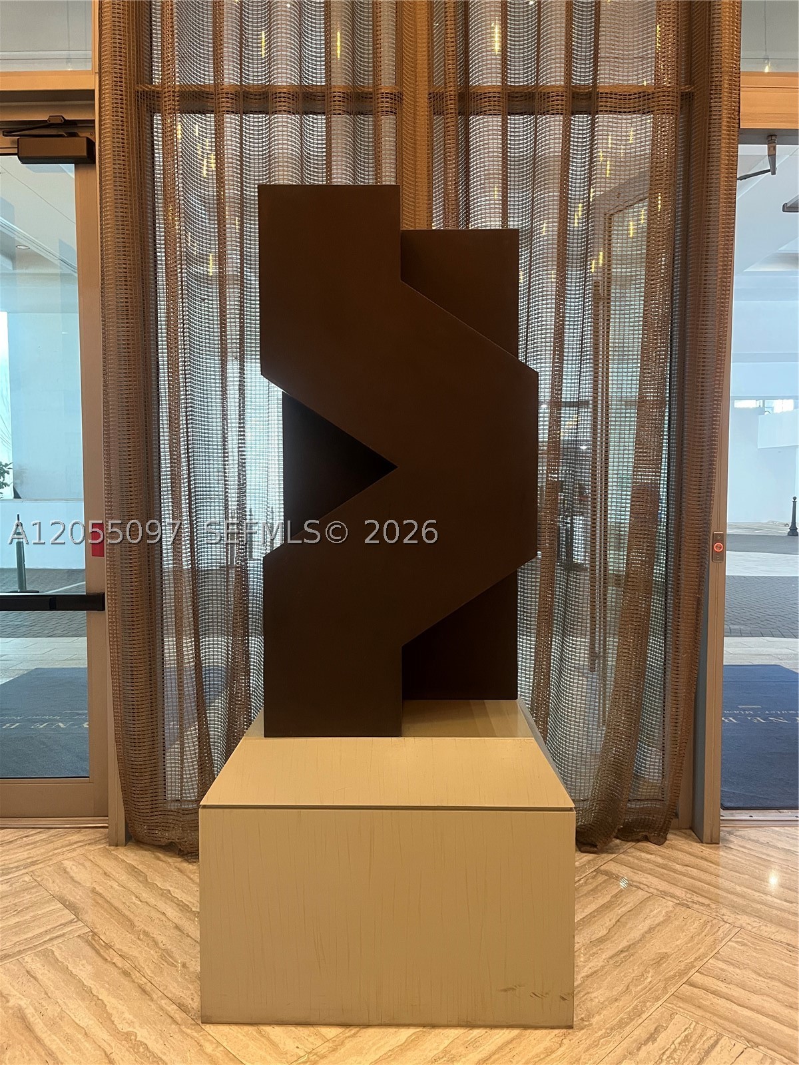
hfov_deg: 53.1
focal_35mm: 26
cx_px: 400
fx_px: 800
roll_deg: -0.5
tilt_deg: -2.7
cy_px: 532
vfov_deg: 67.3
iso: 250
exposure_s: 1/60
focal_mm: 5.1
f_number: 1.6
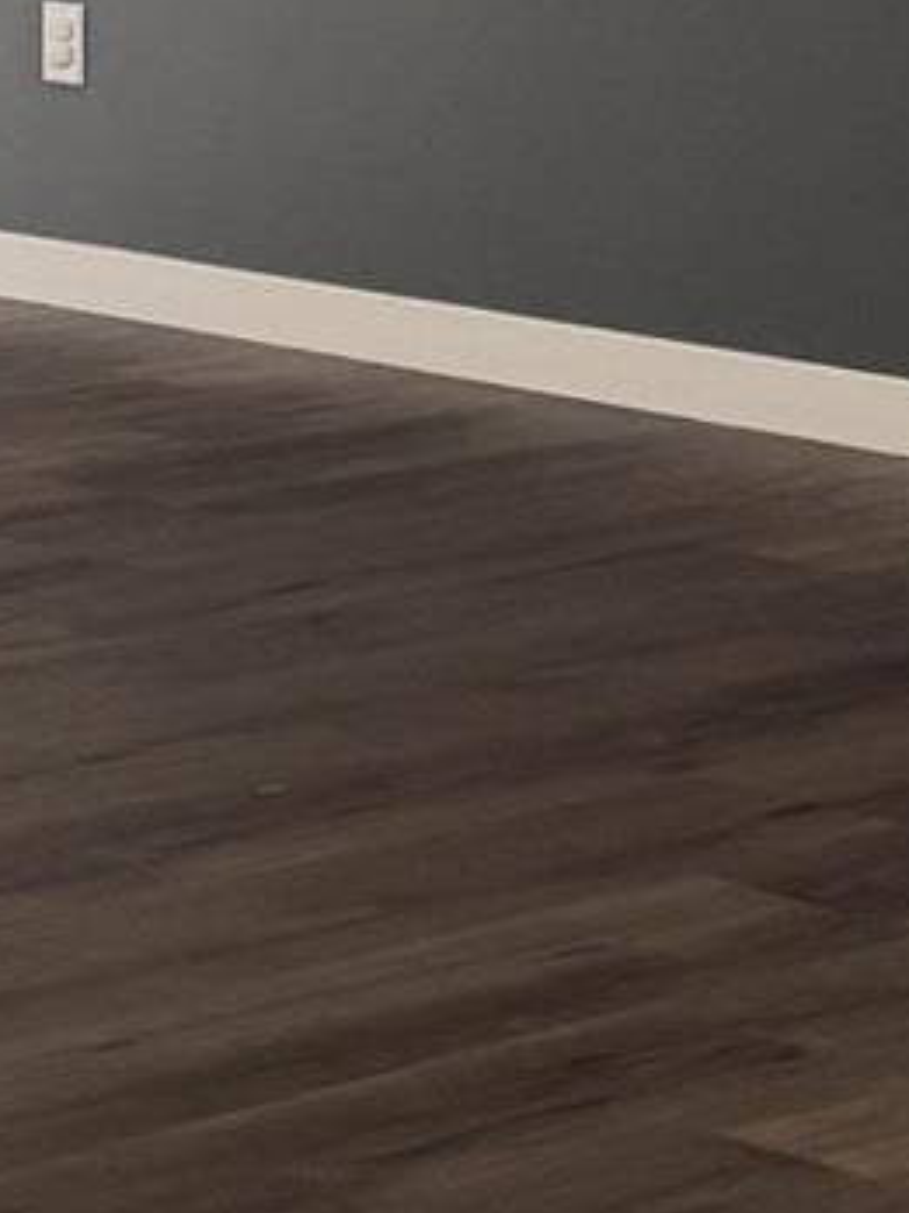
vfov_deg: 12.1
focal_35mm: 159
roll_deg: +1.1
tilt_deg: -3.6
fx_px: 5567
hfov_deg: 8.4
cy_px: -317
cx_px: -1435
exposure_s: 1/120
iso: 100
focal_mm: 6.76
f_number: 1.78
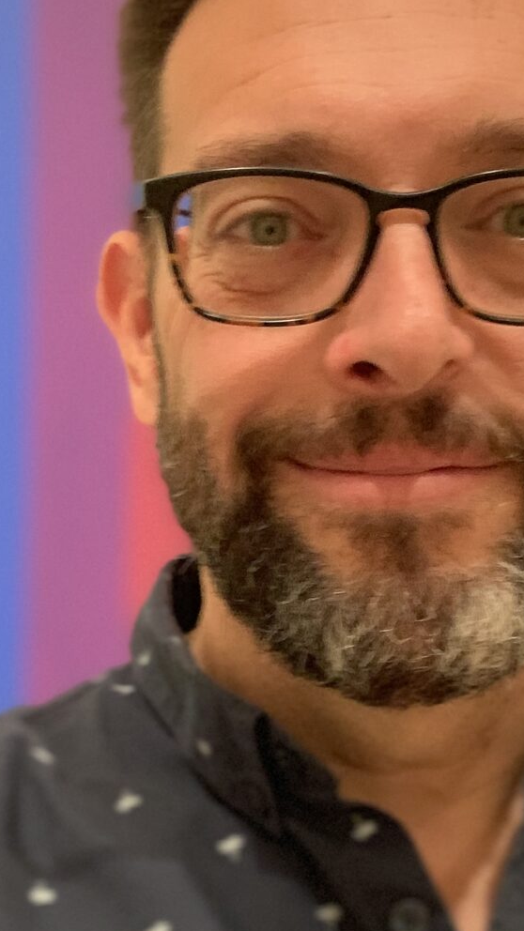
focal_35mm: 60
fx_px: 1482
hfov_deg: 20.0
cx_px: 234
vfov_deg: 34.7
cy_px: 589
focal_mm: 2.87
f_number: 2.2
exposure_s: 1/30
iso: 320
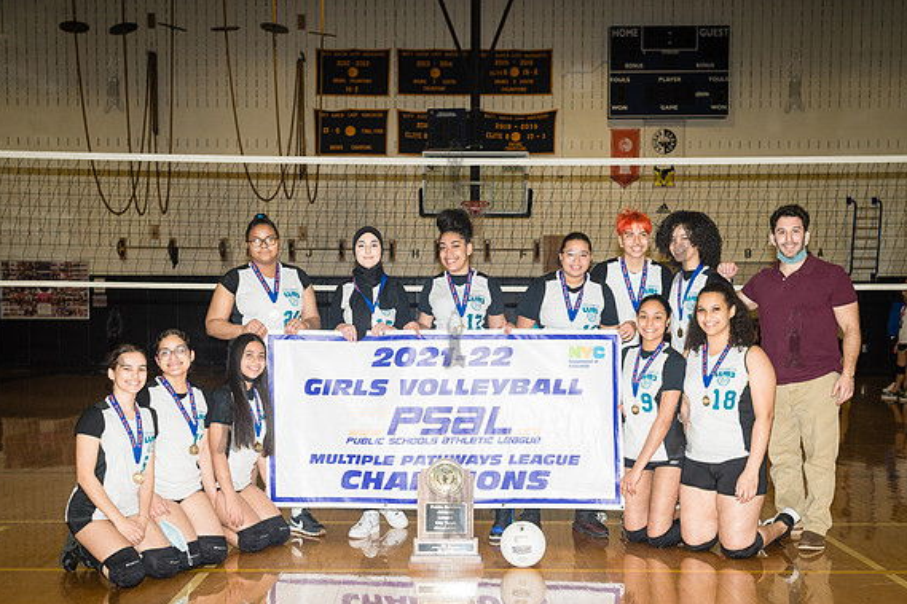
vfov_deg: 30.4
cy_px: 377
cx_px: 452
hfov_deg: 44.5
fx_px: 1108
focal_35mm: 44
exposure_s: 1/160
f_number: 5
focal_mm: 35
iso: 1250
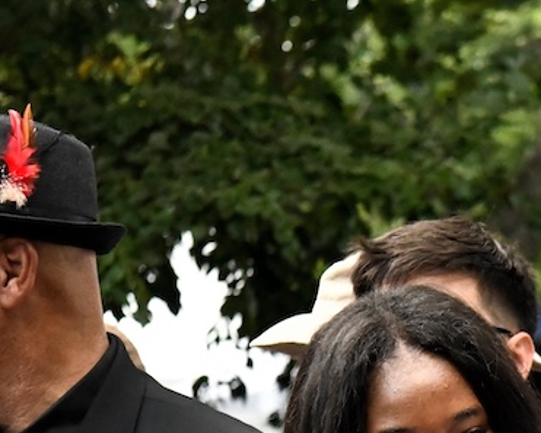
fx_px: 4084
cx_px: 696
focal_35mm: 255
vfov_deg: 6.0
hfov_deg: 7.5
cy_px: 529
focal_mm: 70
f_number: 5
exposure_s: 1/5000
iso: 8000
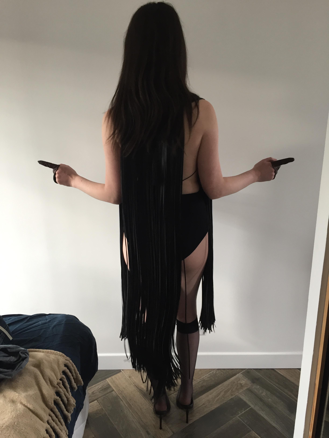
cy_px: 219
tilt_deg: -18.0
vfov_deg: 61.7
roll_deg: +2.0
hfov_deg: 48.2
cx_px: 164
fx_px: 367
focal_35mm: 29
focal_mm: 4.15
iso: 80
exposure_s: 1/33
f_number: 2.2
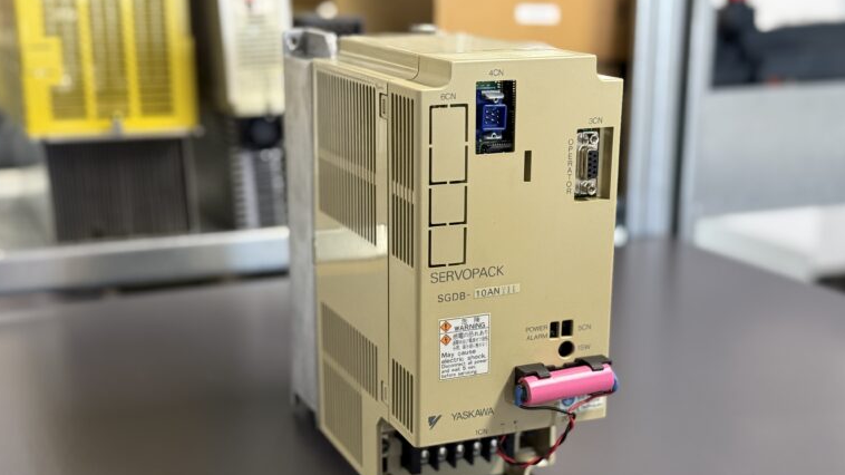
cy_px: 293
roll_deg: -1.0
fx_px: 1187
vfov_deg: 22.6
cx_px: 420
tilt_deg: -15.4
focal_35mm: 53
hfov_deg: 39.2
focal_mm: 6.76
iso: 200
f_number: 1.78
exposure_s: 1/33
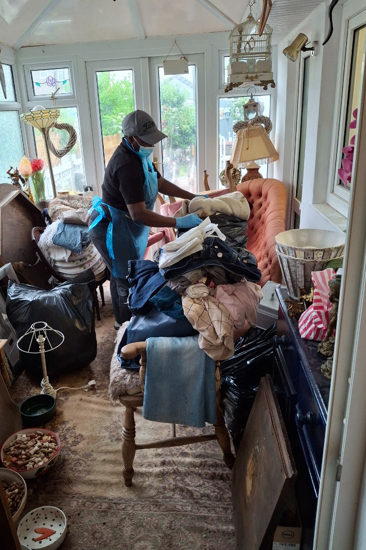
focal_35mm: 27
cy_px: 276
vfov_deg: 67.4
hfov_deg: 47.8
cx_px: 163
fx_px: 412
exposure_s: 1/100
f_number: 1.8
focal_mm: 4.69
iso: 160
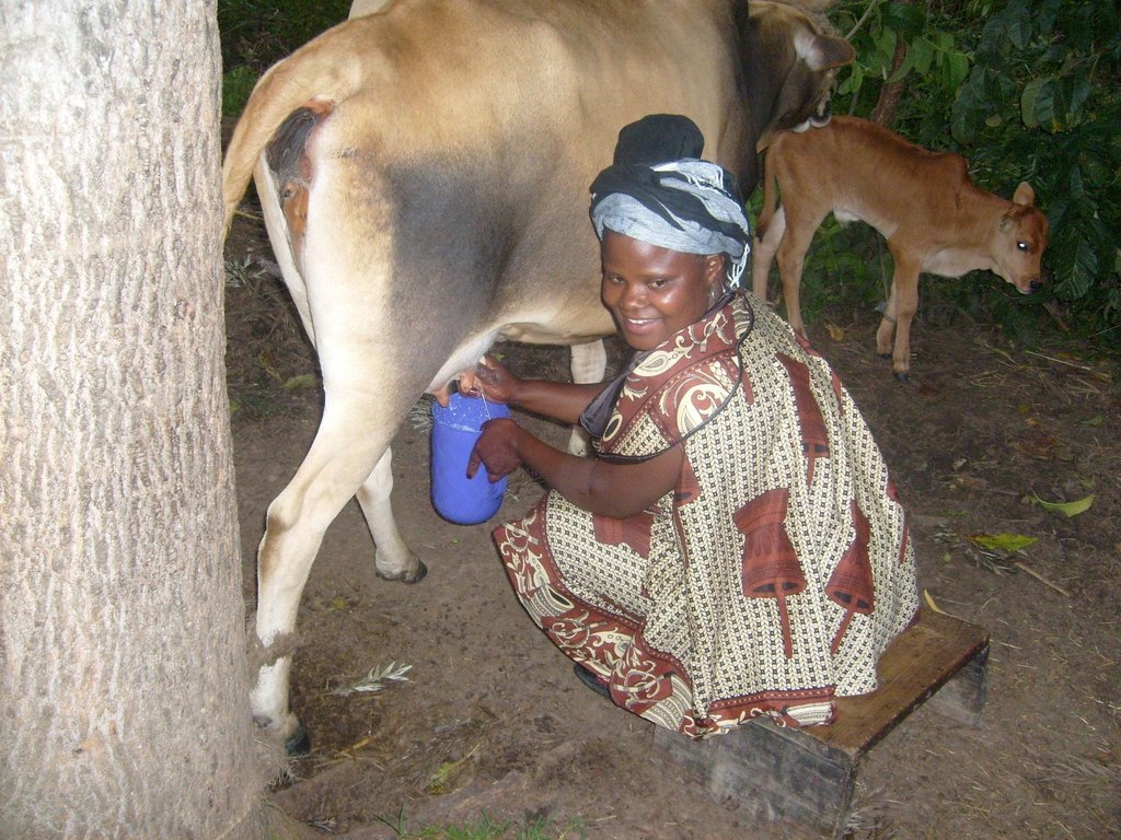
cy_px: 420
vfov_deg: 40.7
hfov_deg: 52.6
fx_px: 1133
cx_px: 560
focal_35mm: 35
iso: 120
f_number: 2.8
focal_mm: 5.8
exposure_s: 1/45
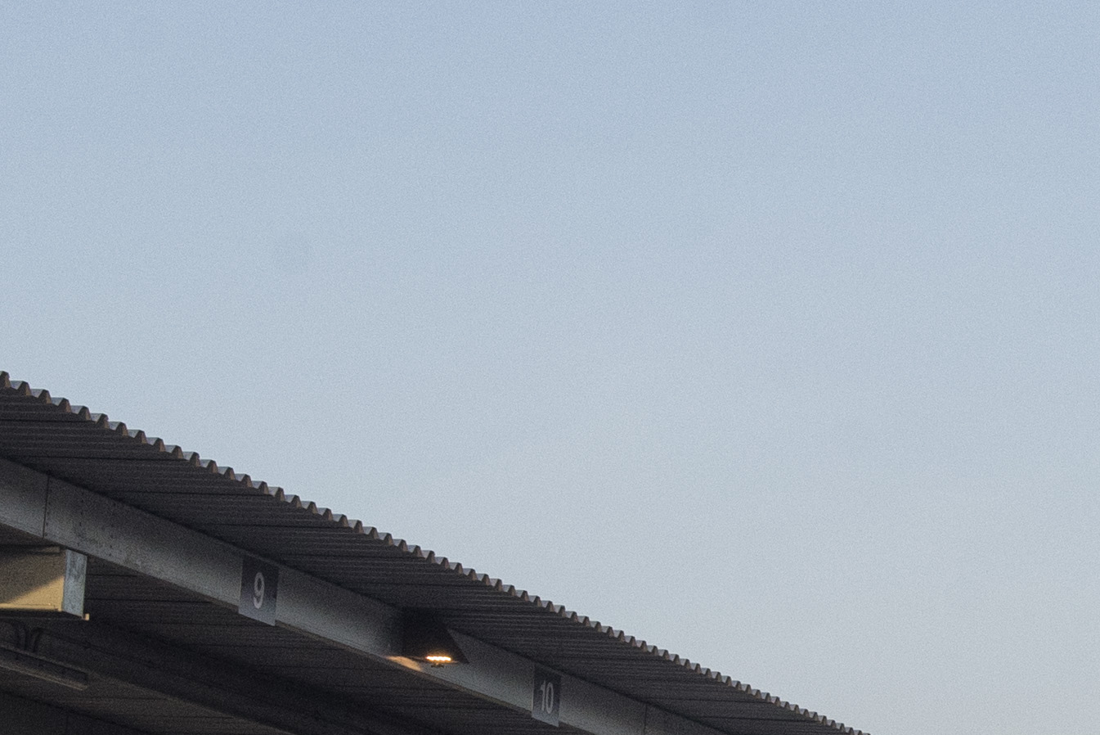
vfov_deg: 7.4
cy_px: 733
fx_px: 5685
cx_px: 1001
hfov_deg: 11.0
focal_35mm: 186
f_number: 9
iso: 500
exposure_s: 1/400
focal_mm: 34
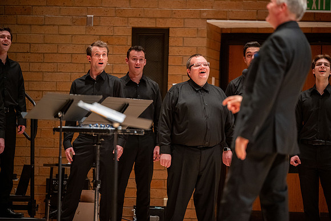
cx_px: 166
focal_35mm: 175
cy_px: 110
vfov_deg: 7.9
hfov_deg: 11.7
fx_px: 1609
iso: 2500
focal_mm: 175
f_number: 2.8
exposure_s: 1/320
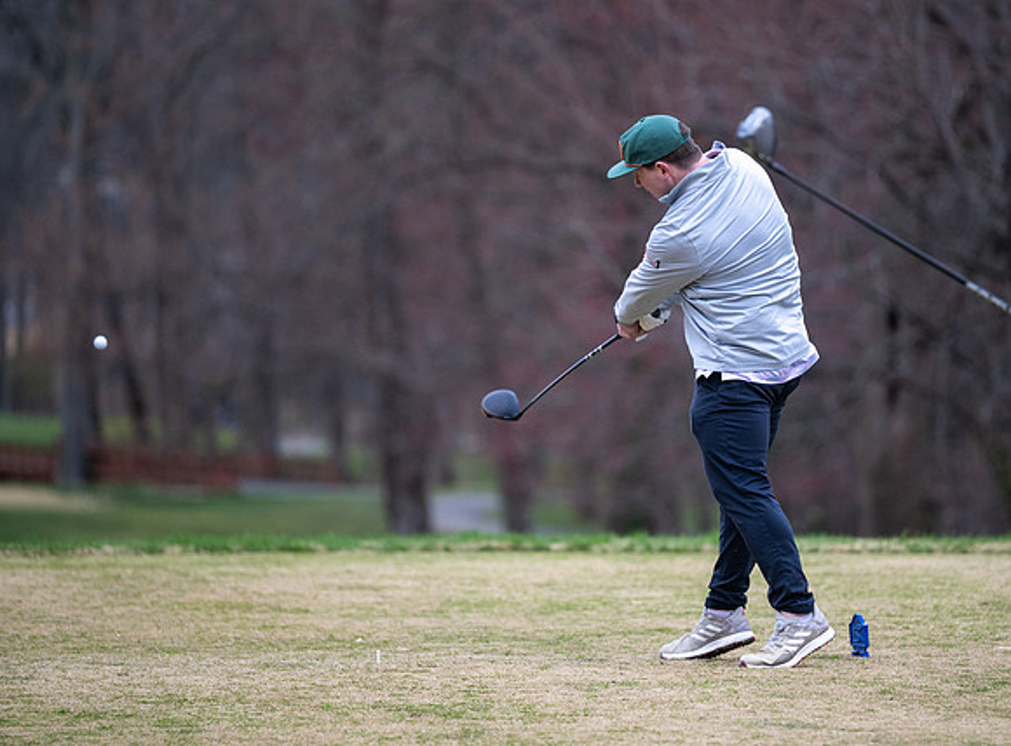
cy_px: 353
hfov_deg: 7.5
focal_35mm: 265
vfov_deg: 5.5
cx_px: 629
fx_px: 7699
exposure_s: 1/5000
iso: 400
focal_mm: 185
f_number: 2.8
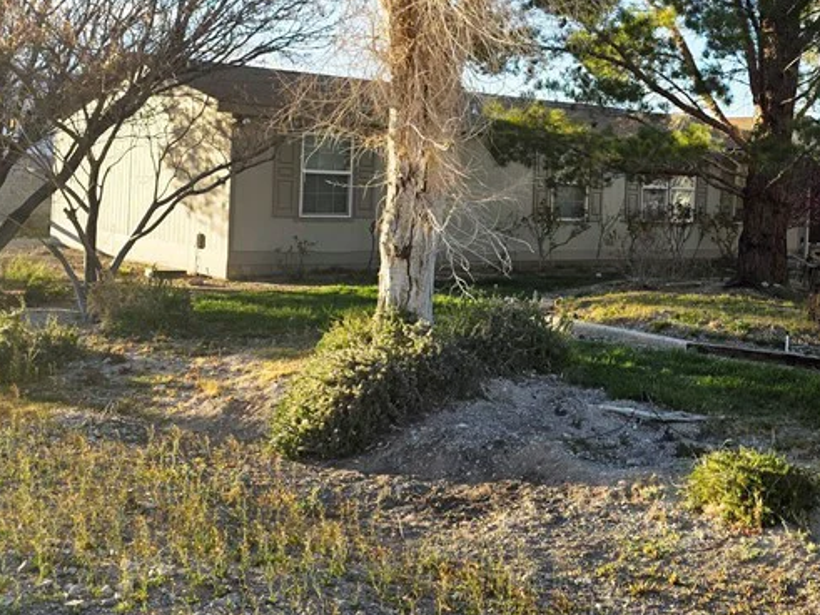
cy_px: 214
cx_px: 631
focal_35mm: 48
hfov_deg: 38.5
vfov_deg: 30.1
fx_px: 1137
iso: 80
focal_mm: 6.3
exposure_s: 1/1429
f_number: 1.7
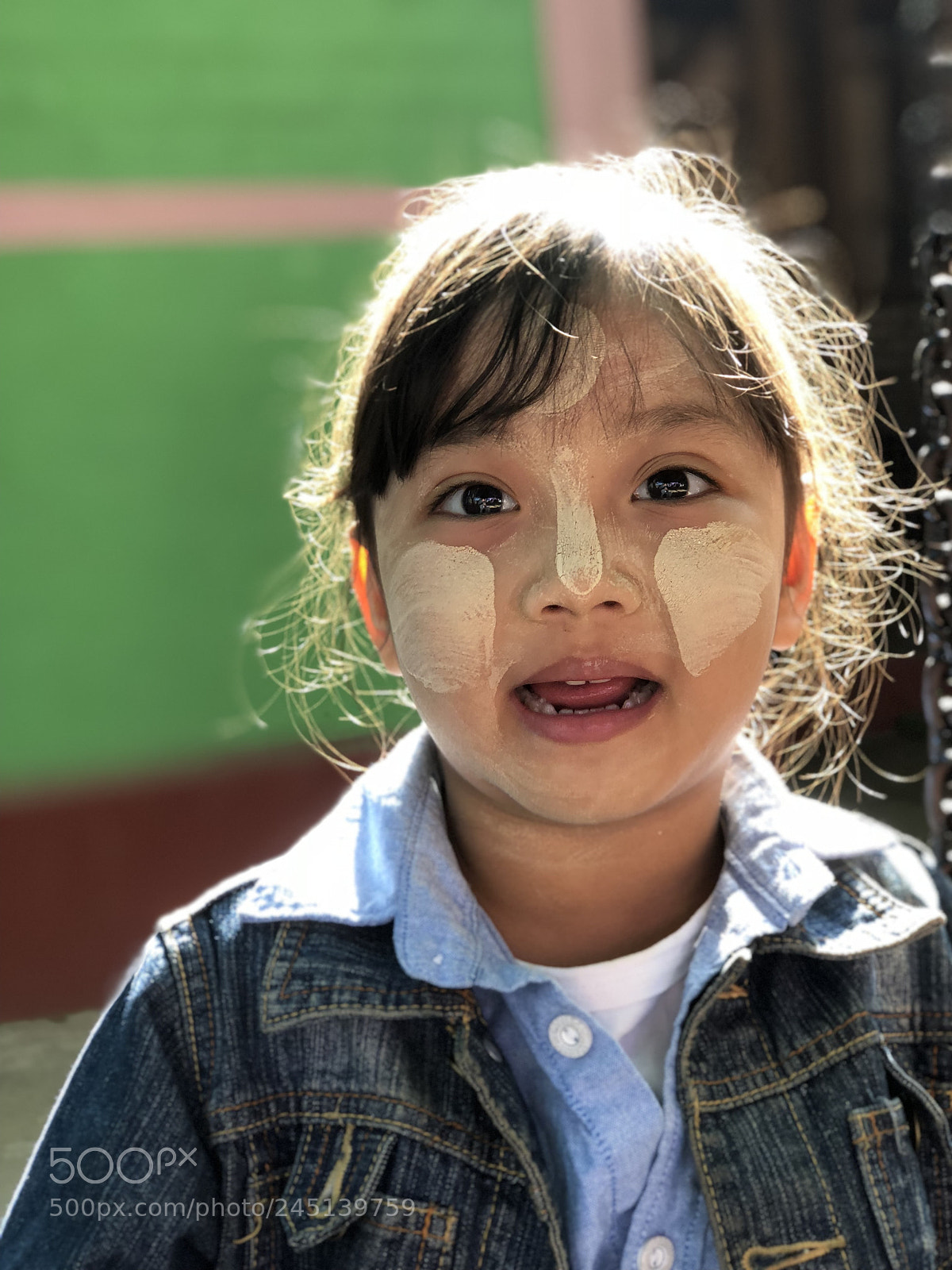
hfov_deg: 25.7
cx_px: 476
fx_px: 2090
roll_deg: +4.0
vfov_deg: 33.8
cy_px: 635
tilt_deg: -4.8
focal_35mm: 57
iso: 50
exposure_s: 1/50
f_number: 2.8
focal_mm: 6.6
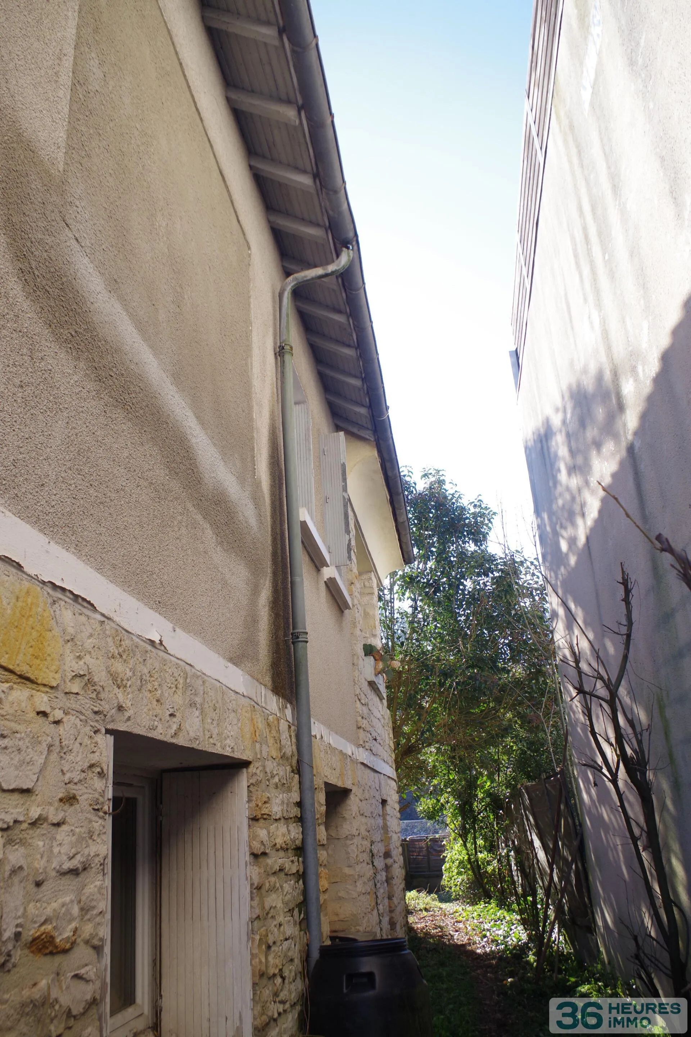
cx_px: 346
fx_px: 777
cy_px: 518
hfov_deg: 47.9
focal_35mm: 27
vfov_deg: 67.4
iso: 400
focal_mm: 18
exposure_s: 1/250
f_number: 7.1
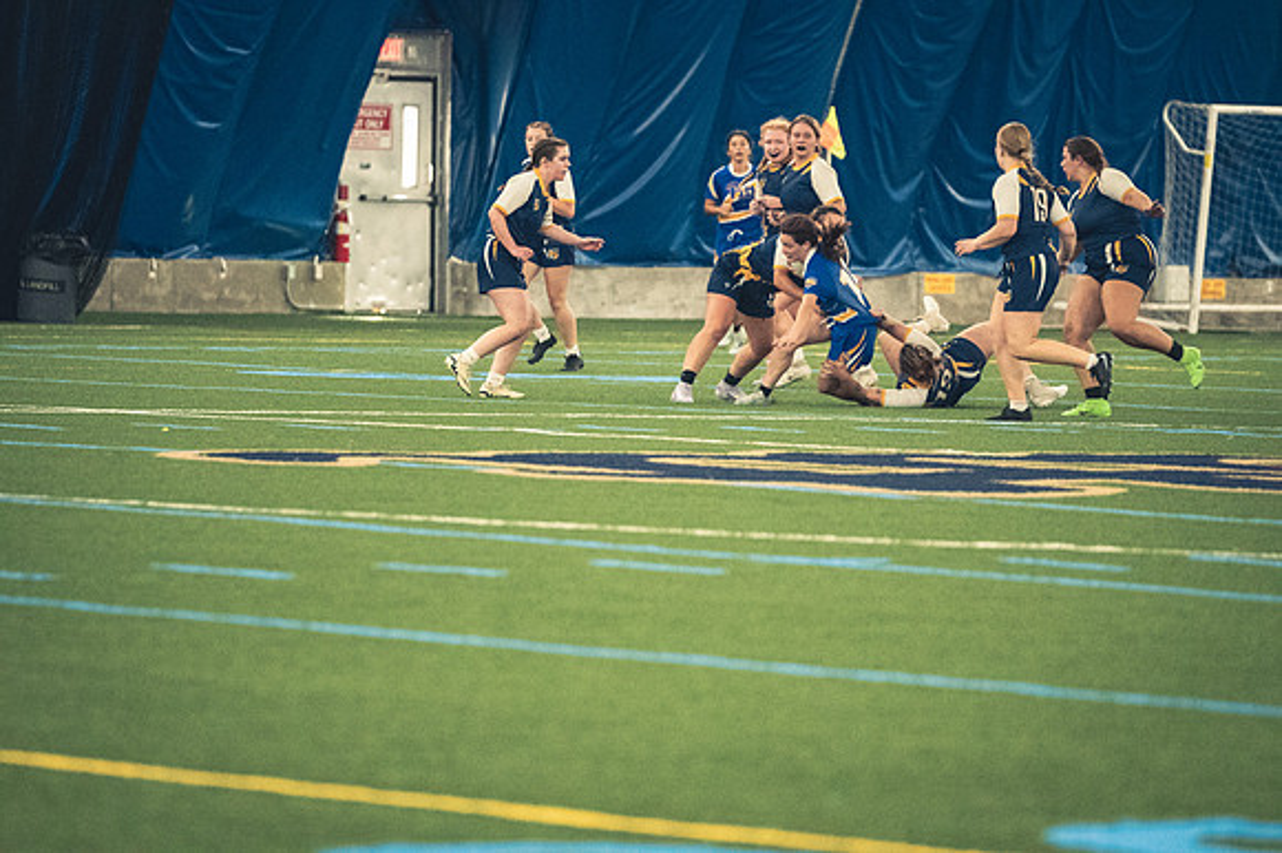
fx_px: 10677
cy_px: 426
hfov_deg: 6.9
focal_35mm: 300
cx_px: 641
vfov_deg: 4.6
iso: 12800
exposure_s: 1/500
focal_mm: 200
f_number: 2.8
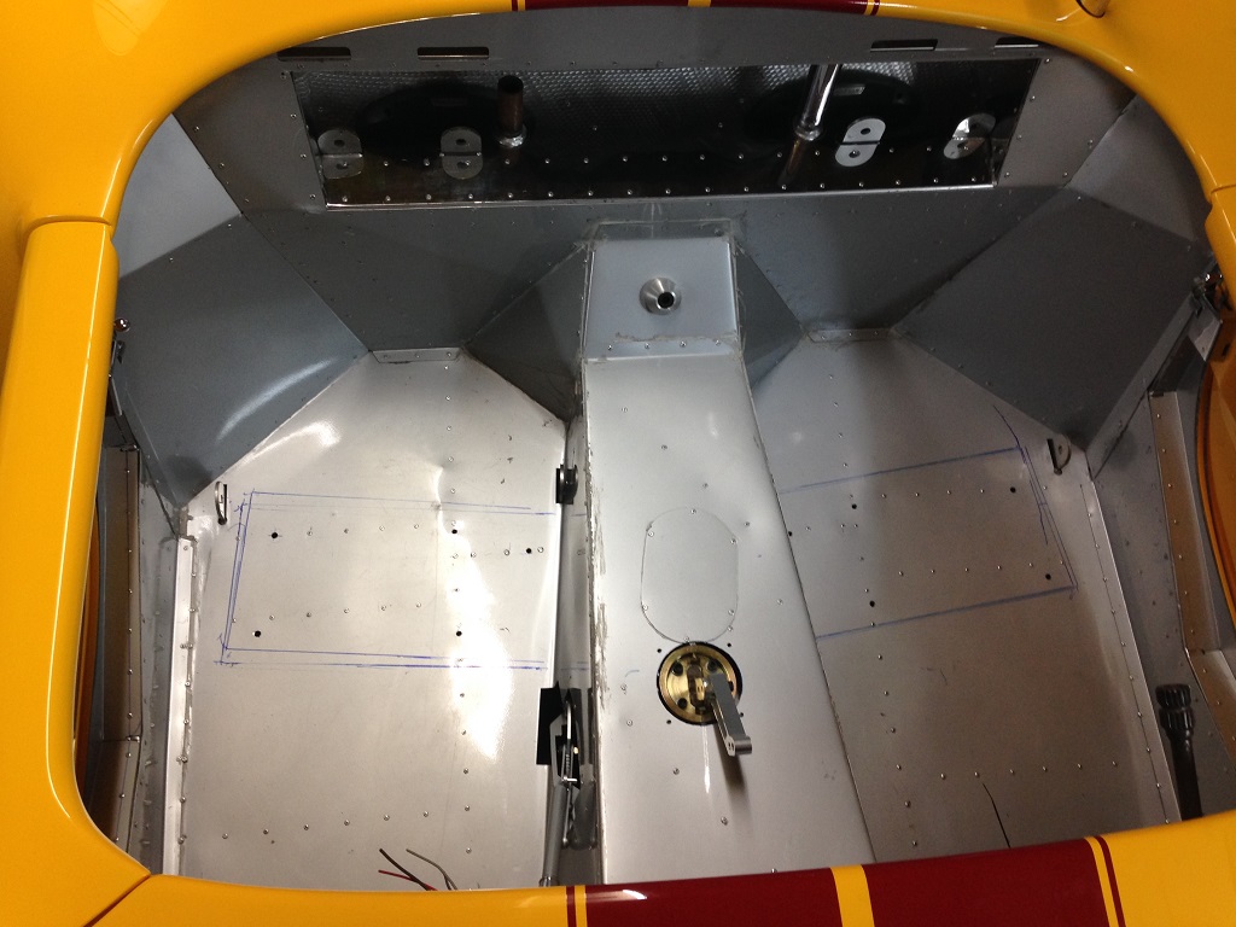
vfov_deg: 42.9
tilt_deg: -67.0
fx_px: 1178
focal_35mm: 33
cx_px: 618
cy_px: 464
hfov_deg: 55.4
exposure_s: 1/20
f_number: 2.4
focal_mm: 4.12
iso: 80
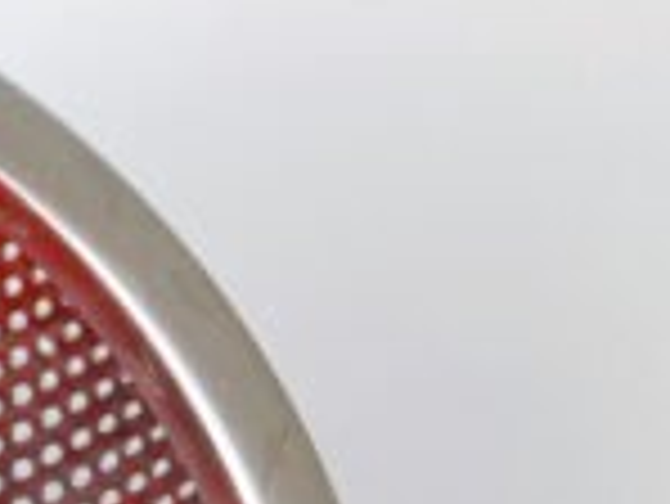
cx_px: -639
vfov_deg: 12.1
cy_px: 886
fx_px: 2189
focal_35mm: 113
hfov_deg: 14.6
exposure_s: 1/50
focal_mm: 3.99
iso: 40
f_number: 1.8
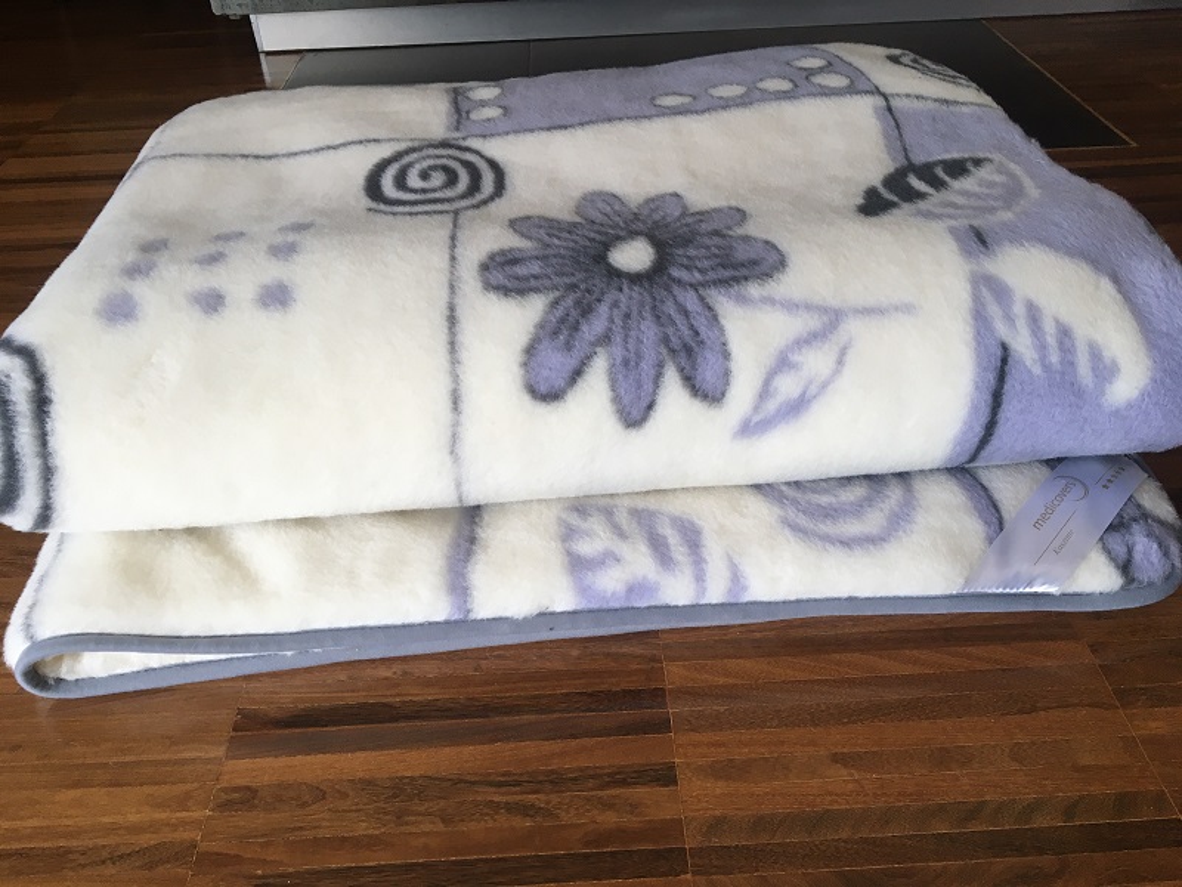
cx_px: 591
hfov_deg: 61.7
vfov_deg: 48.2
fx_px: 990
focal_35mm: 29
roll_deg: +2.9
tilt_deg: -37.4
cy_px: 444
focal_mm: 4.15
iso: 32
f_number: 2.2
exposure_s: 1/33
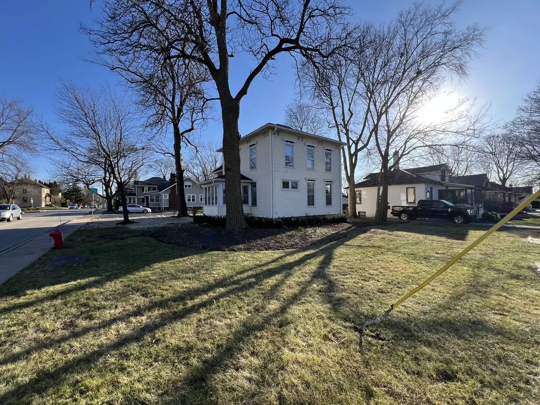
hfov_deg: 106.2
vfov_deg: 89.9
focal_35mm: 13
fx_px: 203
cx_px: 270
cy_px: 202
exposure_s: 1/541
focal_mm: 1.57
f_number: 1.8
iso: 32
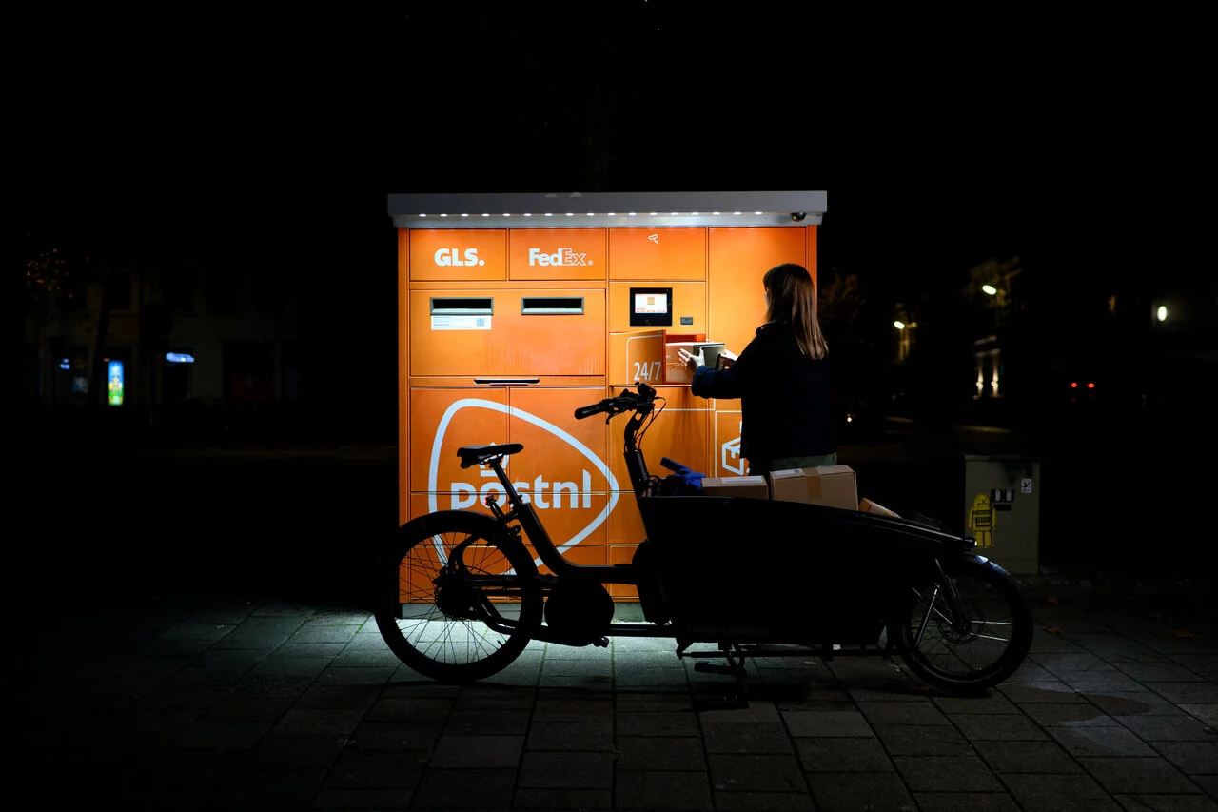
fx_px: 1184
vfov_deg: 37.8
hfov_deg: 54.4
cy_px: 406
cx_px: 609
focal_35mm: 35
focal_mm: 35
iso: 1600
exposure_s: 1/320
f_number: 2.2
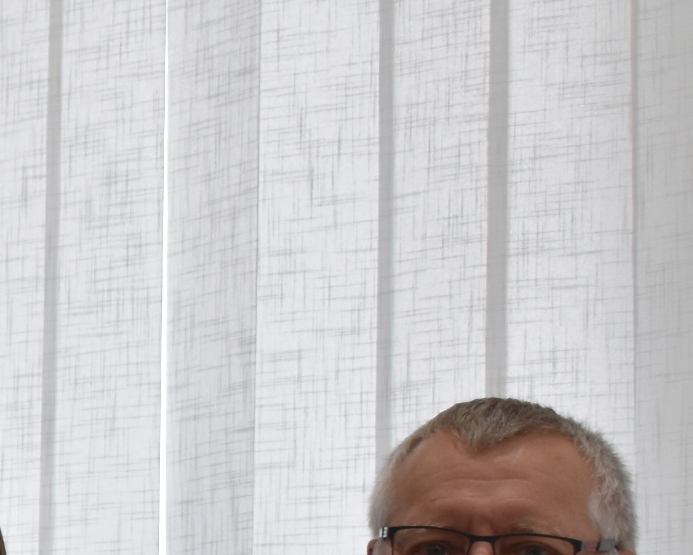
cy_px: 790
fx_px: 3652
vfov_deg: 8.5
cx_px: -600
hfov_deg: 10.2
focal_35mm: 178
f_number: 4.2
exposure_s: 1/60
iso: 400
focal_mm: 29
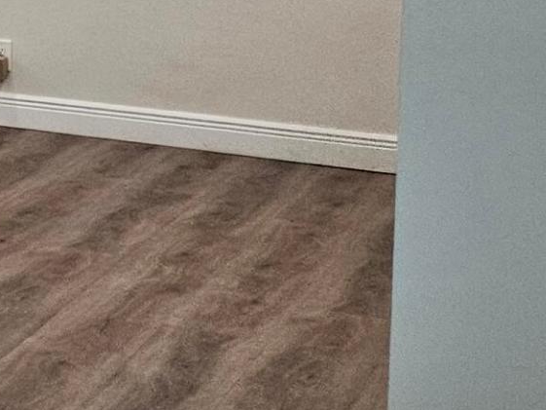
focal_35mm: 118
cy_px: -108
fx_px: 1862
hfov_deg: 12.7
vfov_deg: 12.2
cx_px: -793
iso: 320
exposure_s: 1/120
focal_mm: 5.4
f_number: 1.8
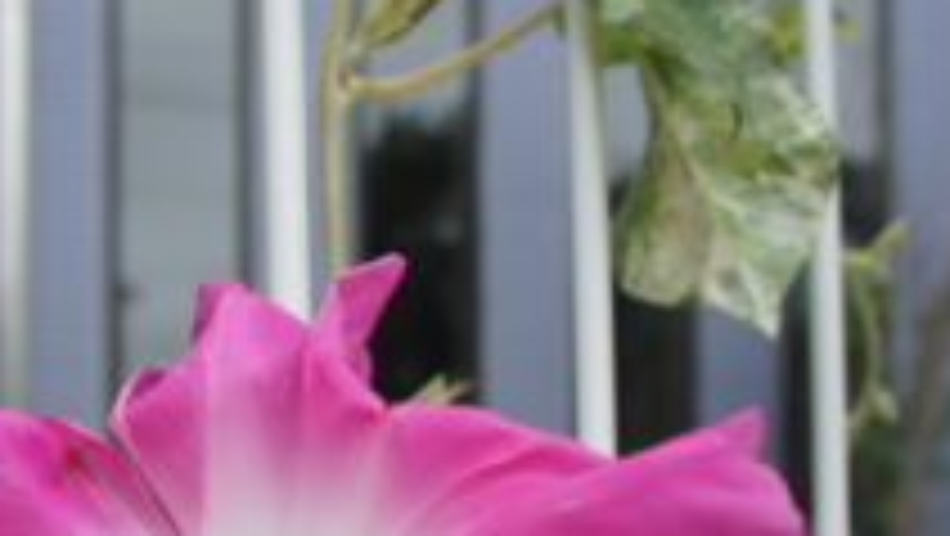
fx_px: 1689
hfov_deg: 30.8
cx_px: 218
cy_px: 671
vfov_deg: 17.1
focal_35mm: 67
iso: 200
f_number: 8
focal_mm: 20
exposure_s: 1/160
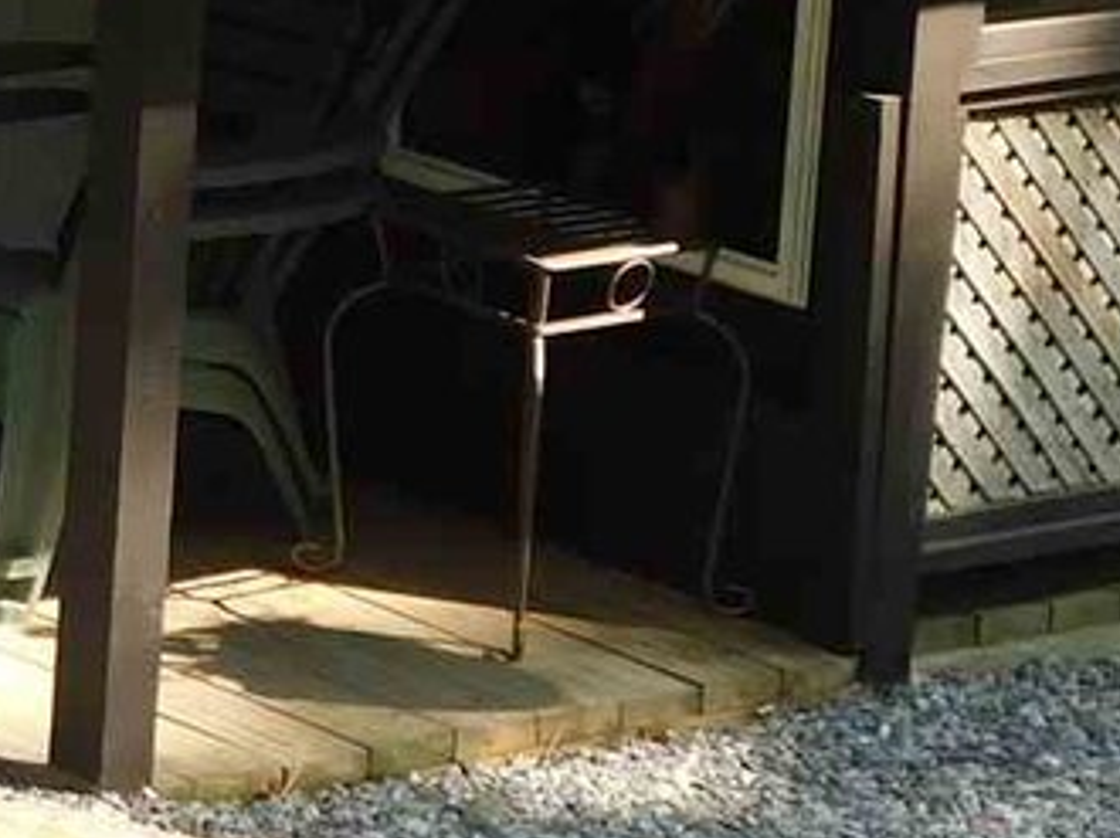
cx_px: -726
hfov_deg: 9.8
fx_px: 6272
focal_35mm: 194
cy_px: -417
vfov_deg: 7.5
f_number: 3.6
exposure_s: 1/200
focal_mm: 7.1
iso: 125
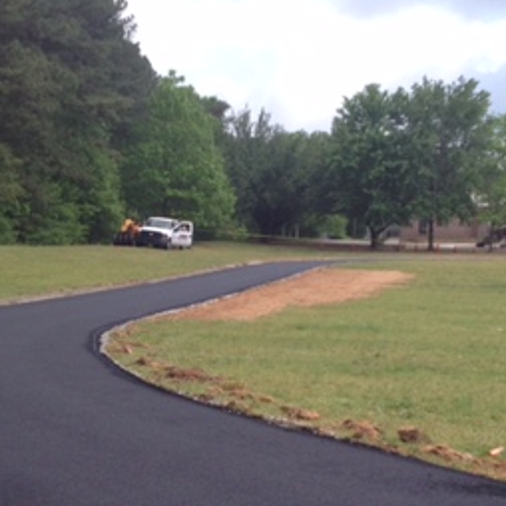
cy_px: 357
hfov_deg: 22.2
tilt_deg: -7.6
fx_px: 1290
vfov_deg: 22.1
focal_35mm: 78
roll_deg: -2.8
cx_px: 287
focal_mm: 4.28
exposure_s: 1/789
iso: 50
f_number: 2.4
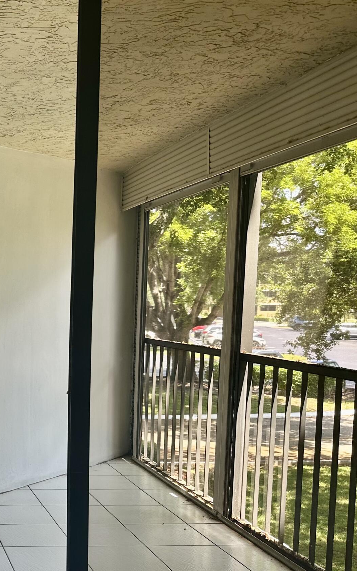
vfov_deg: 44.0
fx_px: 701
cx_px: -108
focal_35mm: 45
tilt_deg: -4.3
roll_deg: -0.1
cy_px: 358
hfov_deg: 24.8
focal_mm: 6.86
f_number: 1.78
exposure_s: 1/157
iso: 64
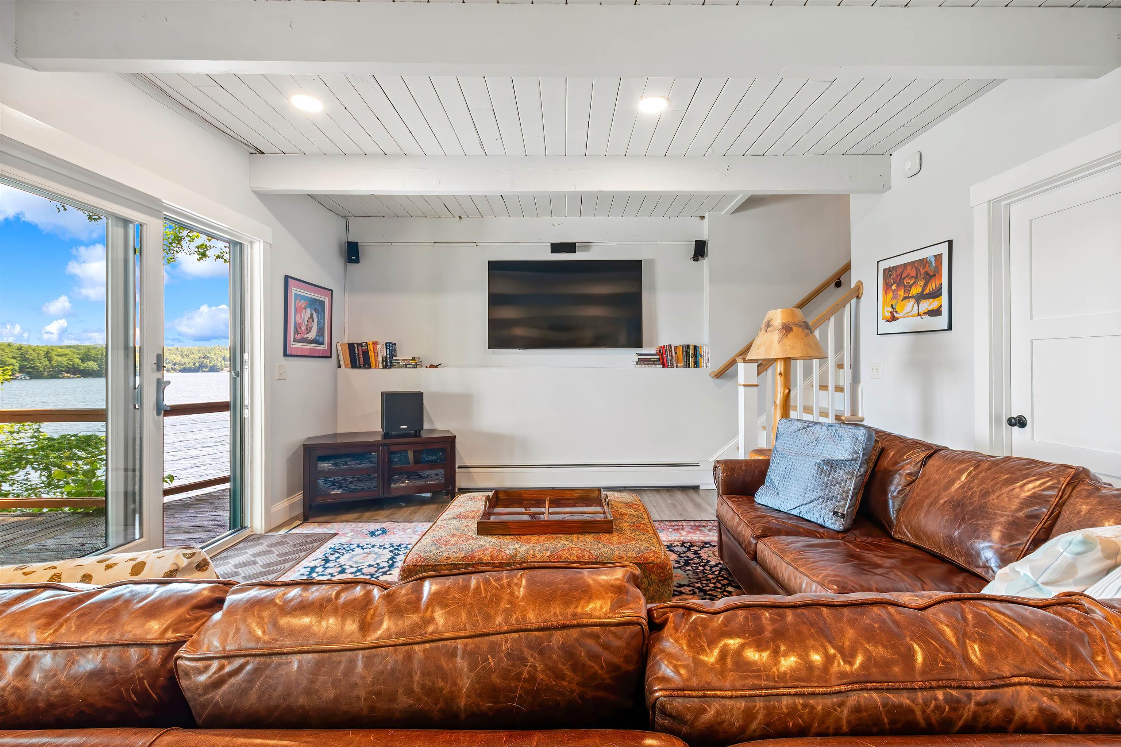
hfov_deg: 100.4
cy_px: 374
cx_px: 560
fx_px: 467
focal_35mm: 15
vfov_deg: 77.3
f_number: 9
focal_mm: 10
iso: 320
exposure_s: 1/4
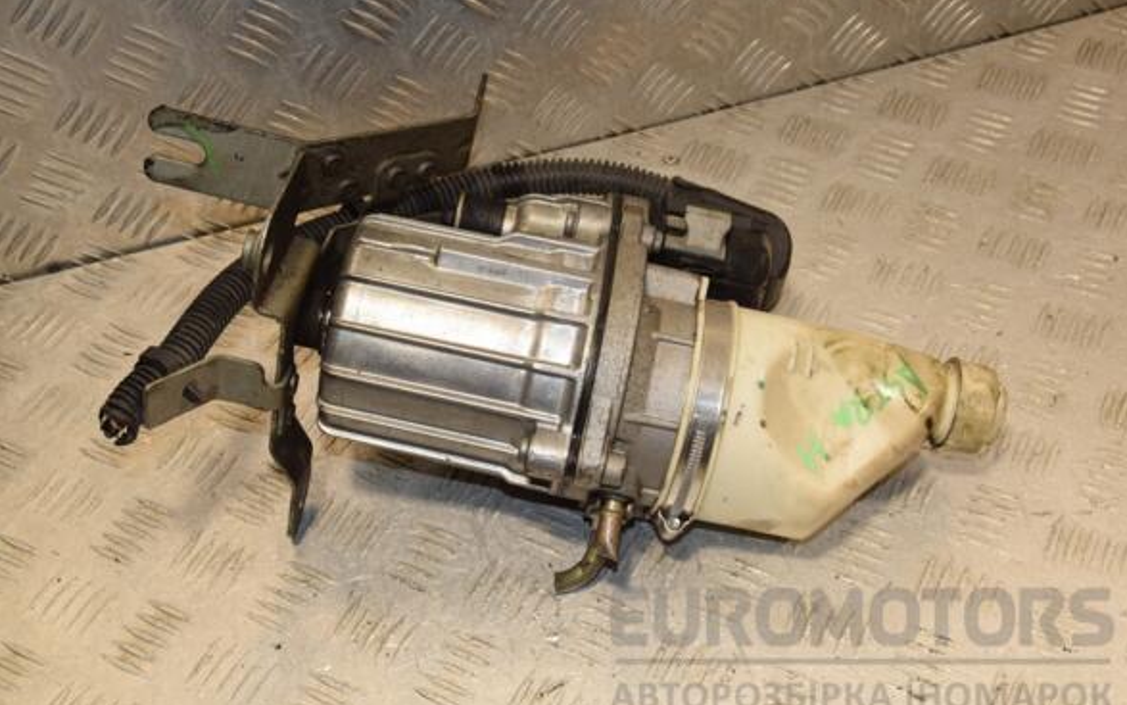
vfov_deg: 25.8
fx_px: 1536
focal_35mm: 50
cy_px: 361
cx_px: 574
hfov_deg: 40.3
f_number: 9
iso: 800
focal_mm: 32
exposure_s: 1/200
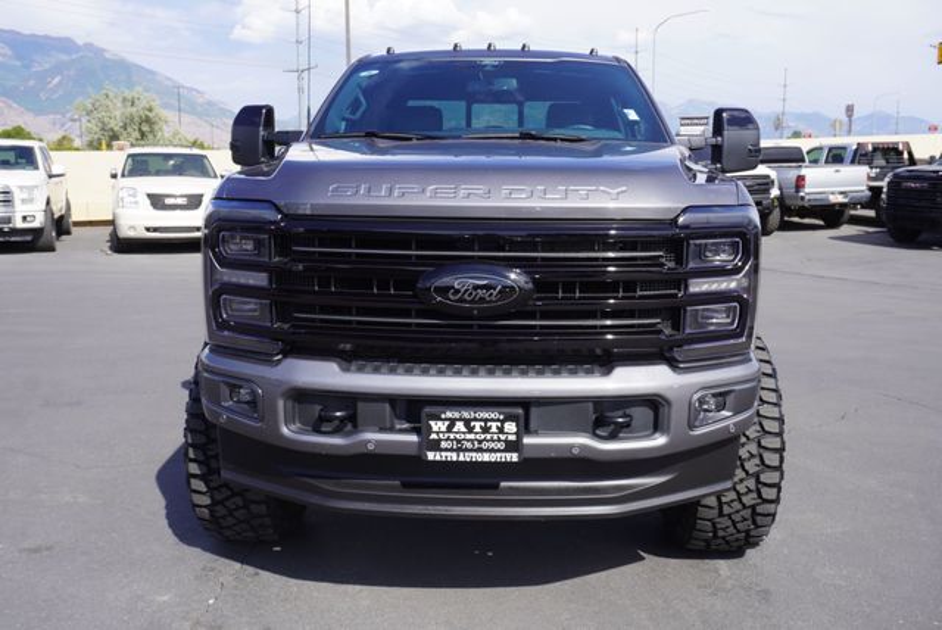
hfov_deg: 55.1
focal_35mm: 34
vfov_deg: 38.4
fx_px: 904
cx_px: 471
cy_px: 315
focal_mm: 23
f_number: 9
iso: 100
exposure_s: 1/125
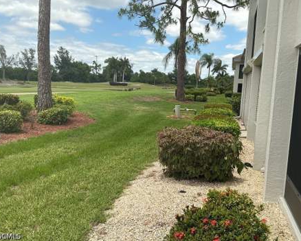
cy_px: 118
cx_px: 155
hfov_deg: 57.1
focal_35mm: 31
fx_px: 276
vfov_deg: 47.2
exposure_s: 1/1730
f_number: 1.8
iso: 25
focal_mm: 3
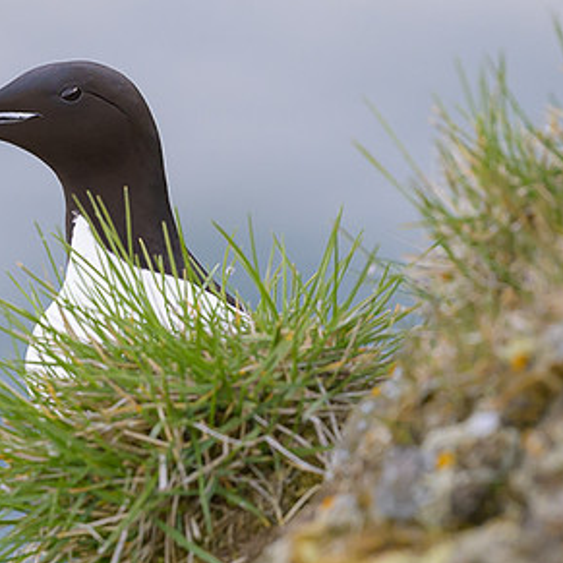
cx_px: -66
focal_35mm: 1059
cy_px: 263
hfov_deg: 1.7
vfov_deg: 1.7
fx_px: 19486
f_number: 4.5
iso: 1250
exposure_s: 1/640
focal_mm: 400
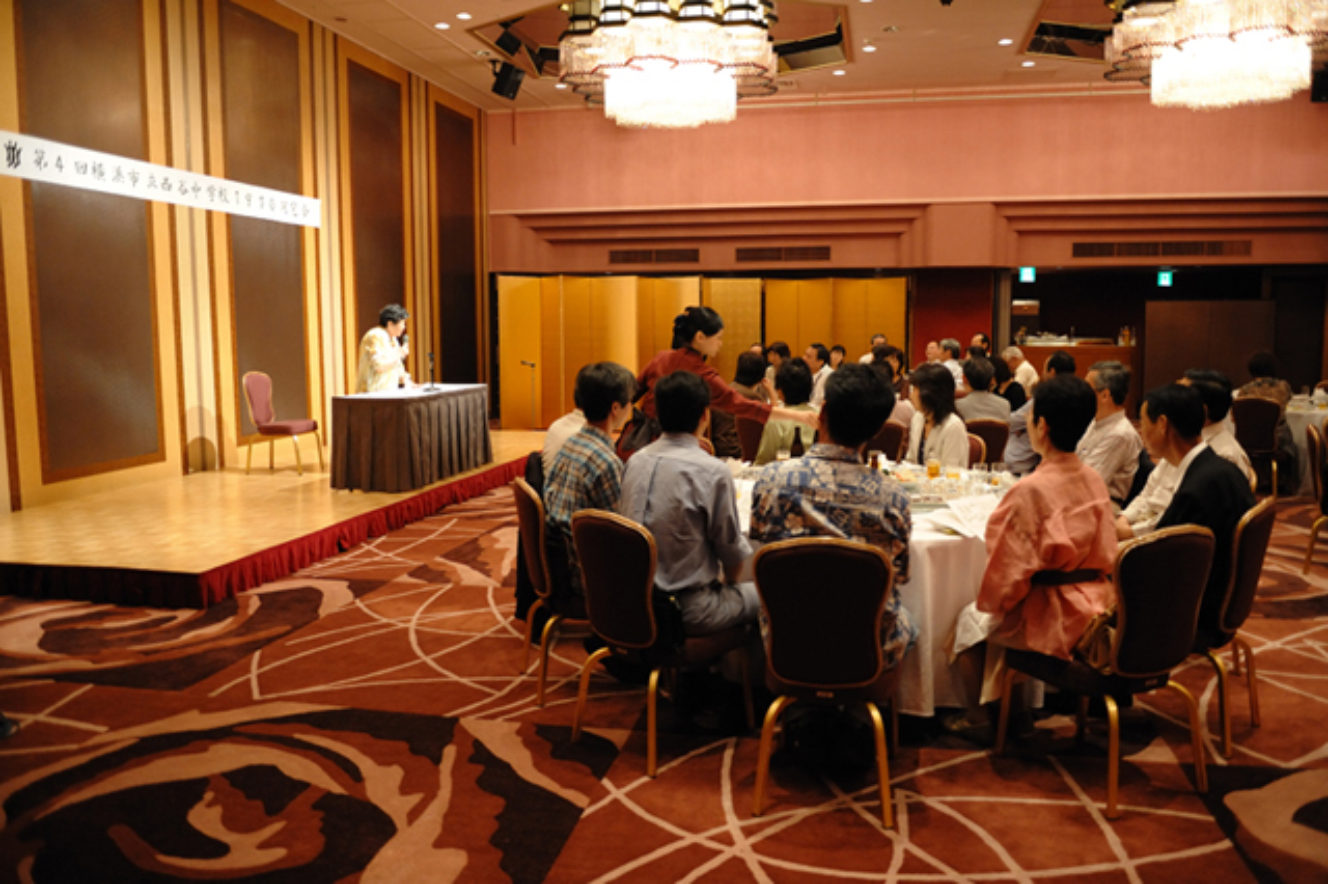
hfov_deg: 65.5
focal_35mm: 28
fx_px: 1032
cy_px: 442
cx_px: 664
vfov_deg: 46.4
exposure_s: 1/125
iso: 2800
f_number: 2.8
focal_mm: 28
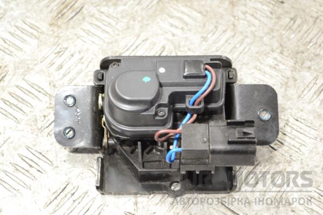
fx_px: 740
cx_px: 162
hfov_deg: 24.6
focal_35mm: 82
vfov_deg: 16.6
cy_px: 108
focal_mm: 55
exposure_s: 1/30
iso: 900
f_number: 5.6
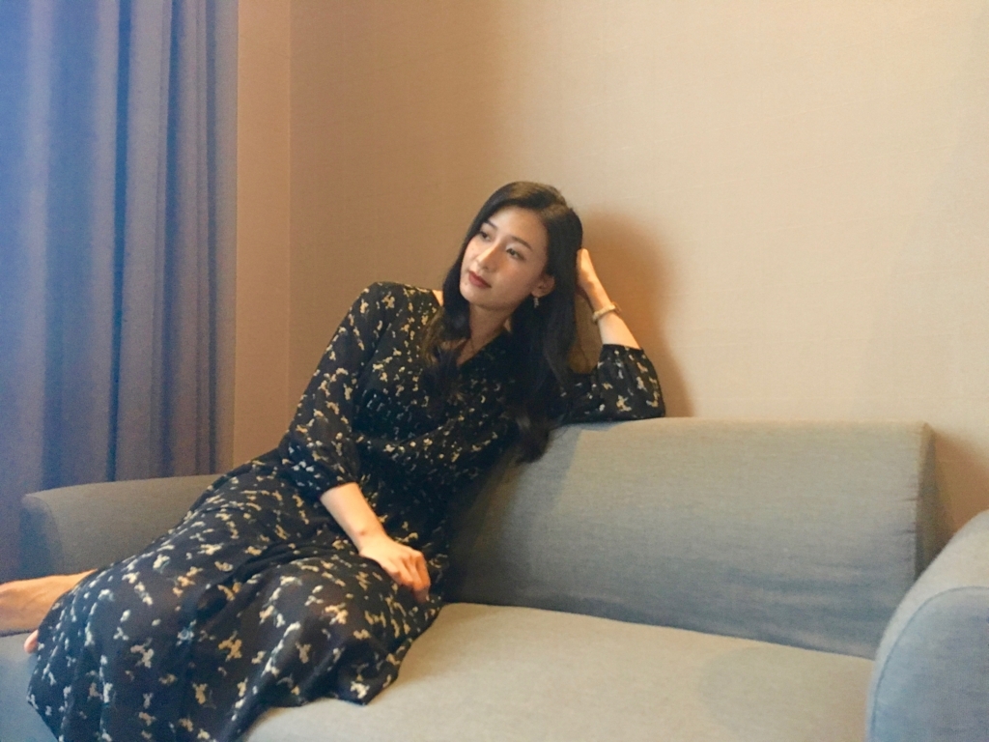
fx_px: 829
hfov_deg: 61.7
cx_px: 494
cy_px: 371
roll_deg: -0.2
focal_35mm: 29
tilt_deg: +3.3
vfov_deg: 48.2
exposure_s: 1/33
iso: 250
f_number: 2.2
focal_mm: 4.15
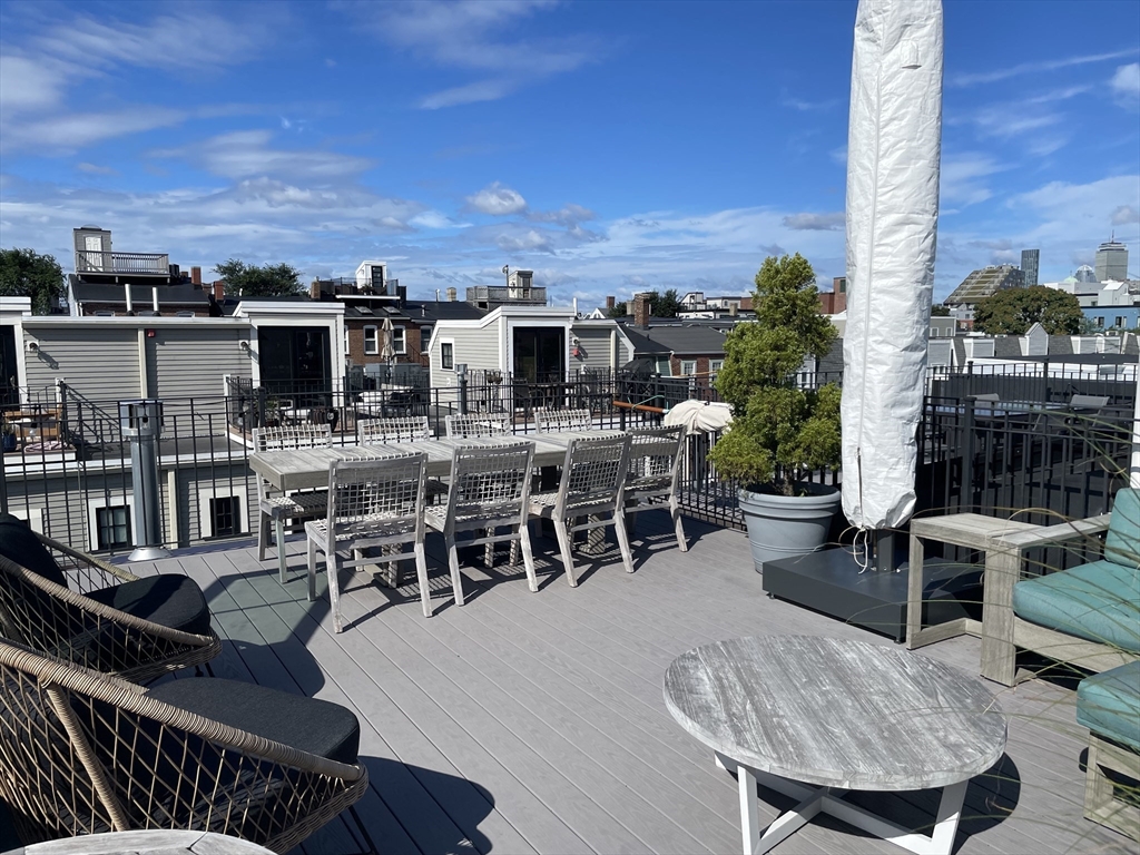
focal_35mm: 26
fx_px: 856
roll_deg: +0.5
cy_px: 428
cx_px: 570
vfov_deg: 53.1
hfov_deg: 67.3
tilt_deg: -6.5
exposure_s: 1/5556
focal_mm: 4.2
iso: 32
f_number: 1.6
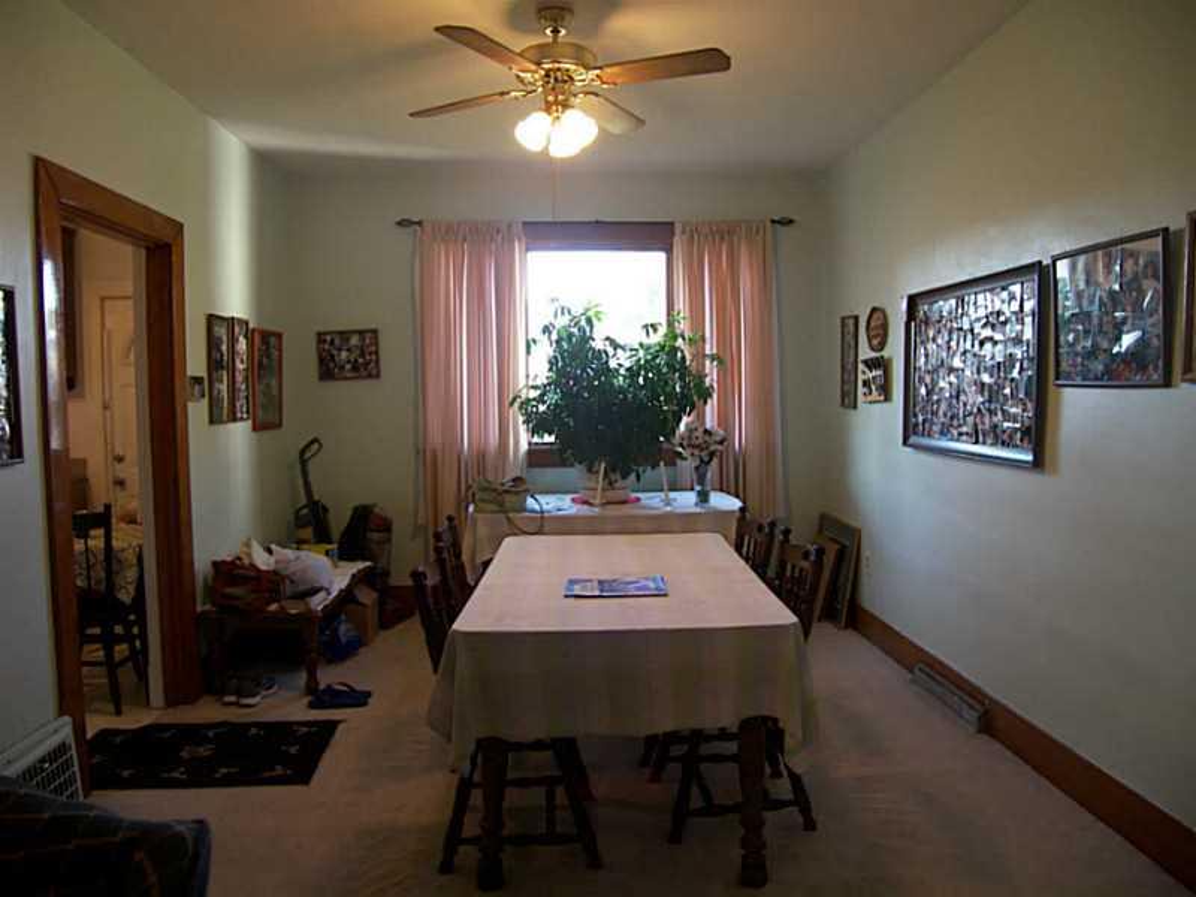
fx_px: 829
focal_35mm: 24
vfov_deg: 56.8
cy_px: 448
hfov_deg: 71.6
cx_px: 598
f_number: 2.8
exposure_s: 1/15
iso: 100
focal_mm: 5
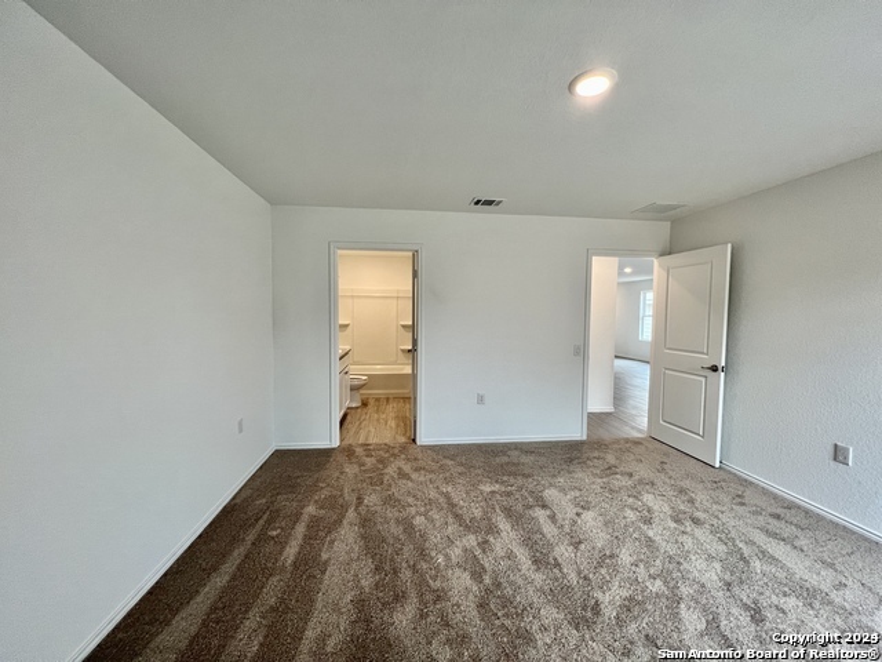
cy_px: 331
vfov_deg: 89.9
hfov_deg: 106.2
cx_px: 441
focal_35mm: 13
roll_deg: -0.8
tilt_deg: -3.3
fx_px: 331
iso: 160
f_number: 1.8
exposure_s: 1/120
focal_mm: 1.57
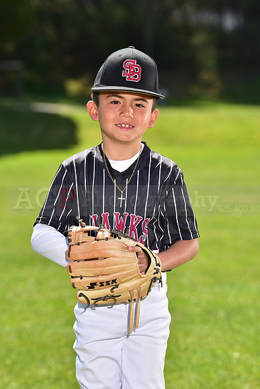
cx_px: 130
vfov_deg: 12.4
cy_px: 194
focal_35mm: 165
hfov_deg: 8.3
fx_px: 1786
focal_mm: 165
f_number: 5.6
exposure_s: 1/250
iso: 100
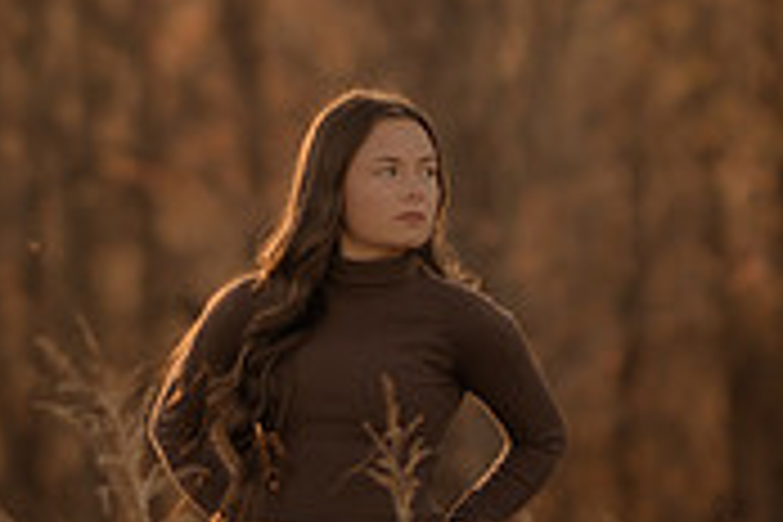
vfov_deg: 3.2
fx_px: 9221
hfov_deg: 4.9
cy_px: 104
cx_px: 324
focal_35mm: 424
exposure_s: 1/1250
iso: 200
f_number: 1.4
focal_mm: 85
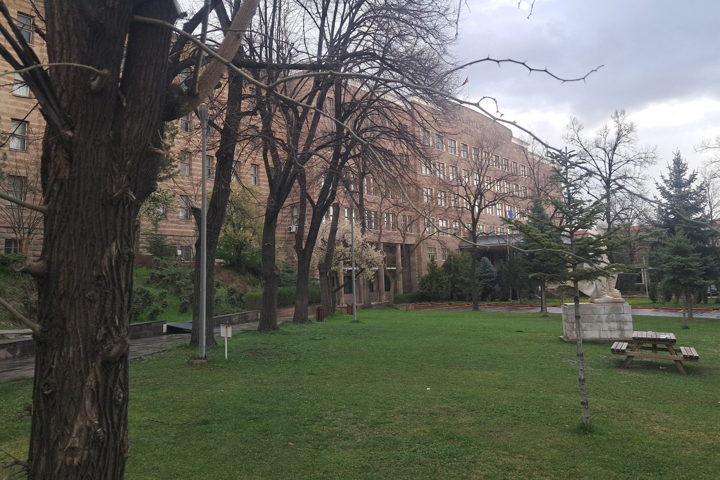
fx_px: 580
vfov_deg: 44.9
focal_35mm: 29
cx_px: 367
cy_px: 209
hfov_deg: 63.7
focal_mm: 4
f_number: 1.8
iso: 50
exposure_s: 1/100
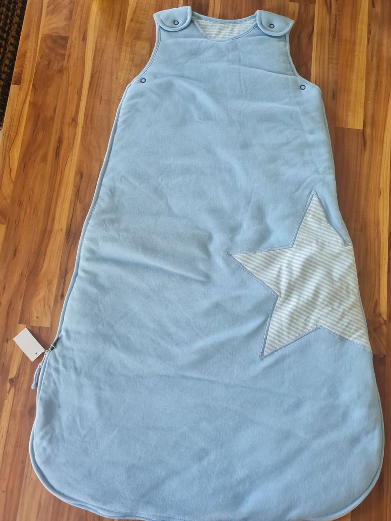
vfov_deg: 65.3
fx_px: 407
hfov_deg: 51.3
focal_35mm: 27
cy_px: 265
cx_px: 202
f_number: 1.8
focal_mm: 5.4
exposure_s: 1/60
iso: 200
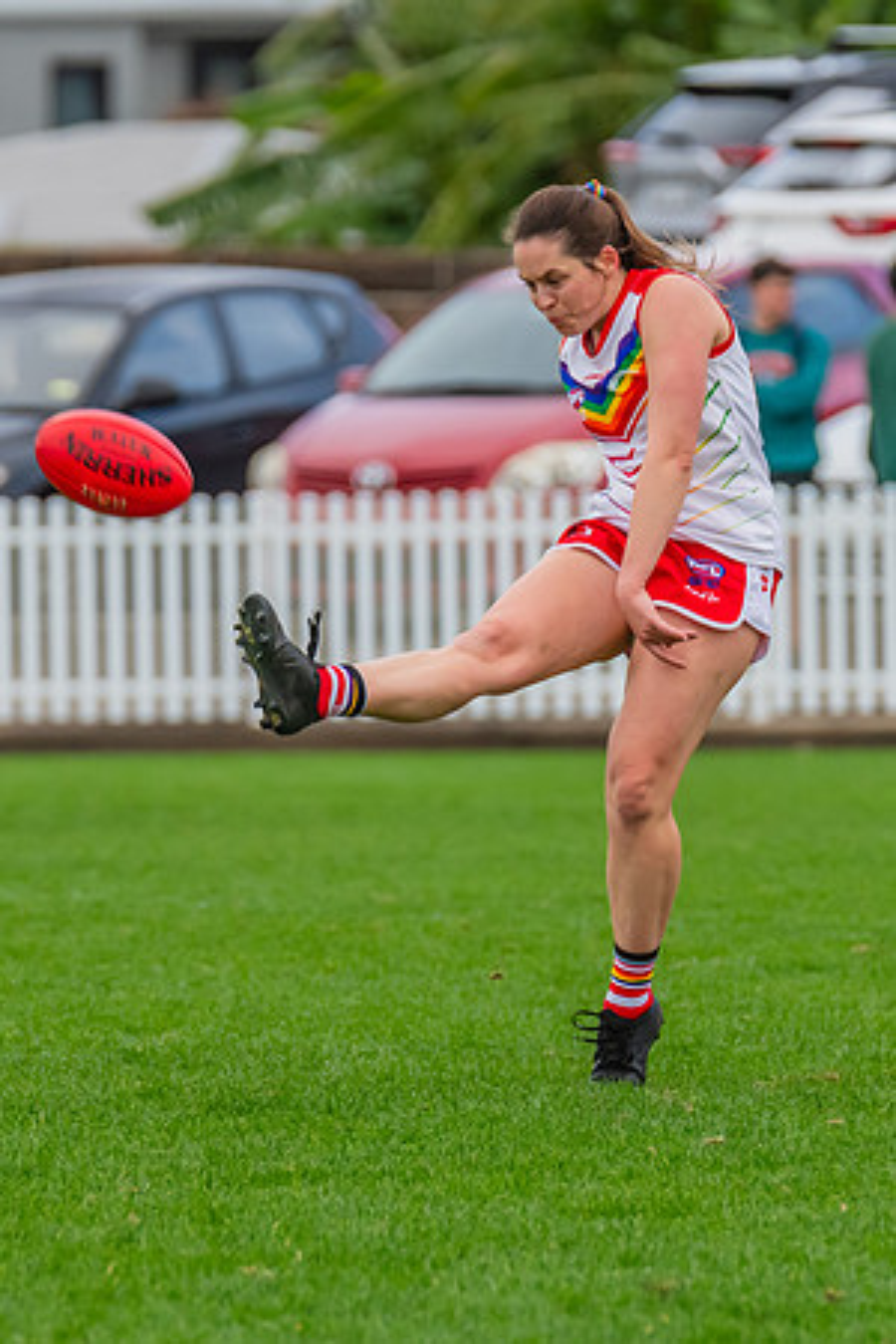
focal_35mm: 720
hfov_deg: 1.9
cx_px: 464
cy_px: 715
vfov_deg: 2.9
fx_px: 26894
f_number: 5.6
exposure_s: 1/1000
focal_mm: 330
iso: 800
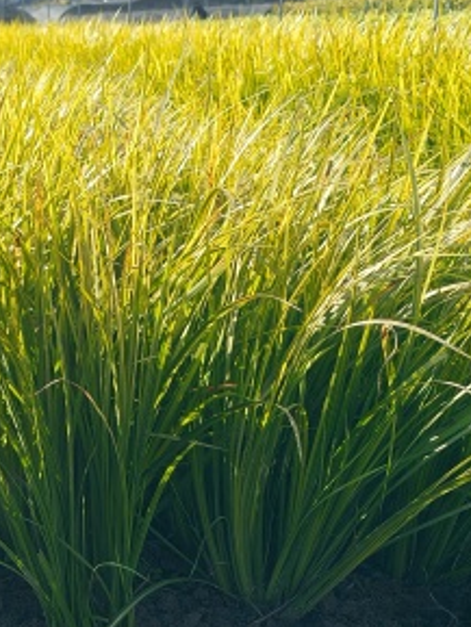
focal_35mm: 72
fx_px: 1305
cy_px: 542
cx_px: 39
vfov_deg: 26.3
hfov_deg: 20.0
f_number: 1.8
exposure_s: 1/1765
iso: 80
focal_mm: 4.84
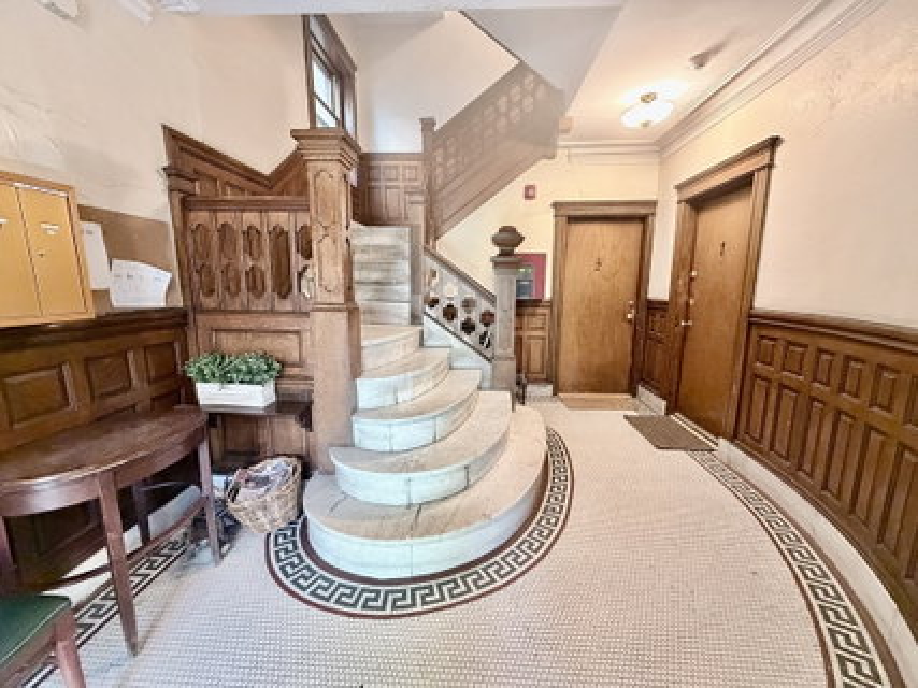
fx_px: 371
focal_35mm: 14
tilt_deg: -10.0
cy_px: 344
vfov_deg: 85.6
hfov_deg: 102.1
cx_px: 459
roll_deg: -0.6
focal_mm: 2.22
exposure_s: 1/60
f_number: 2.2
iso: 640
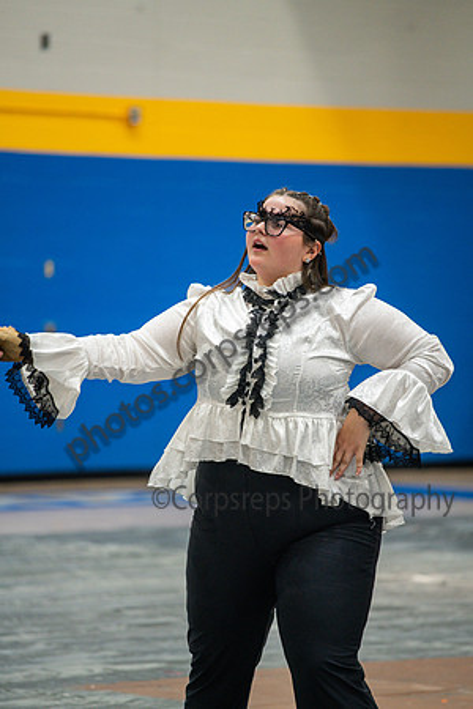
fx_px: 3941
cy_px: 354
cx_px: 236
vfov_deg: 10.3
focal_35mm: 200
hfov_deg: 6.9
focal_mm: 200
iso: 2500
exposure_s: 1/500
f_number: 4
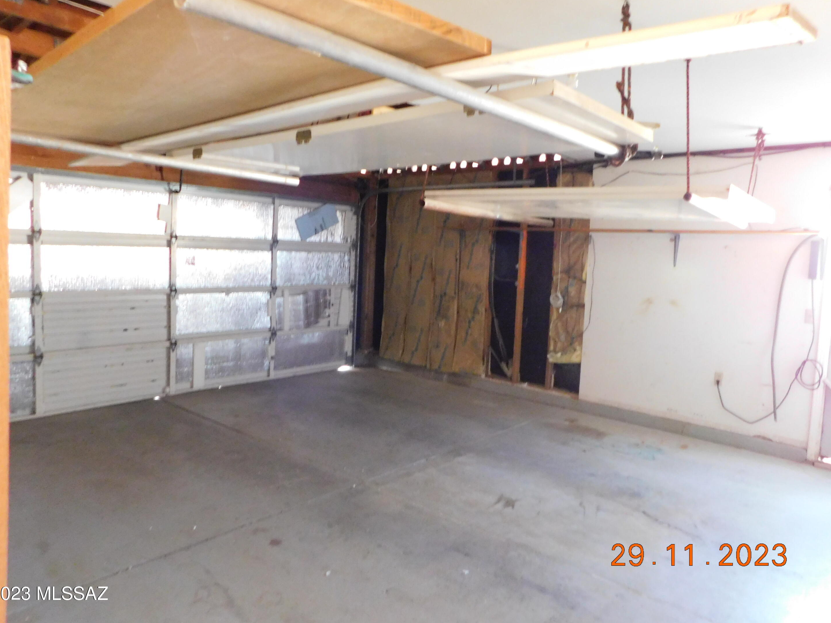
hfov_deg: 71.6
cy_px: 298
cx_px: 409
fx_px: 576
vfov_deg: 56.8
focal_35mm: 24
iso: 800
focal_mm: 4
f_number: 3
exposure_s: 1/3
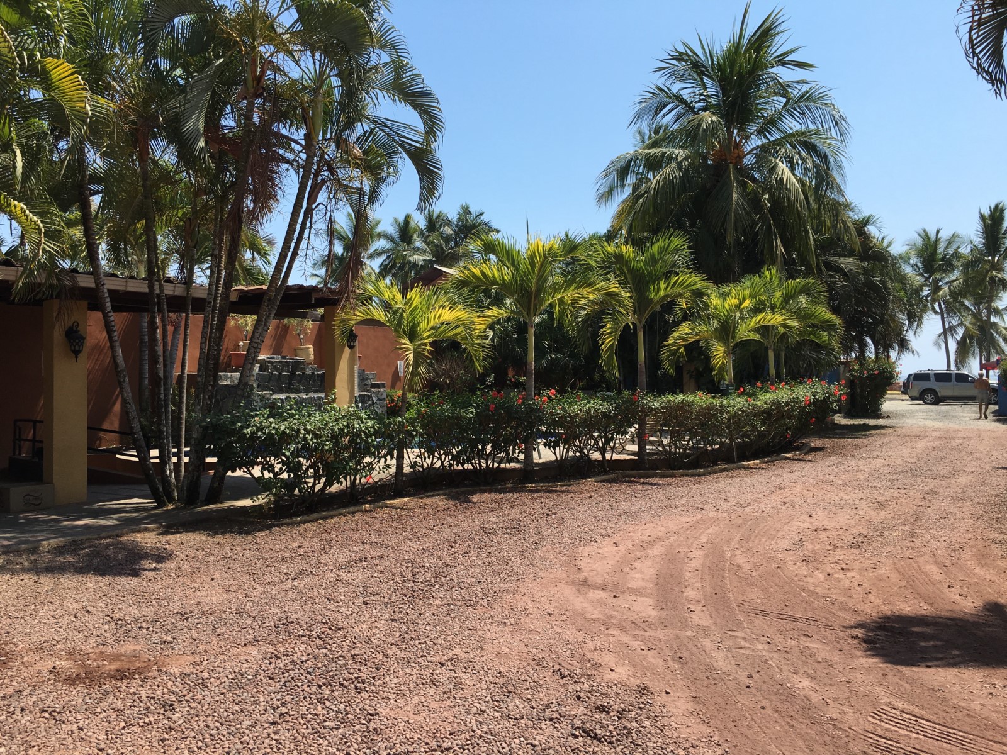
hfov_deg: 61.7
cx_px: 504
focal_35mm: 29
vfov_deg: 48.2
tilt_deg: +2.0
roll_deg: -0.6
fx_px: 844
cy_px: 378
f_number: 2.2
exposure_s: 1/1425
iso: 25
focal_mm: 4.15
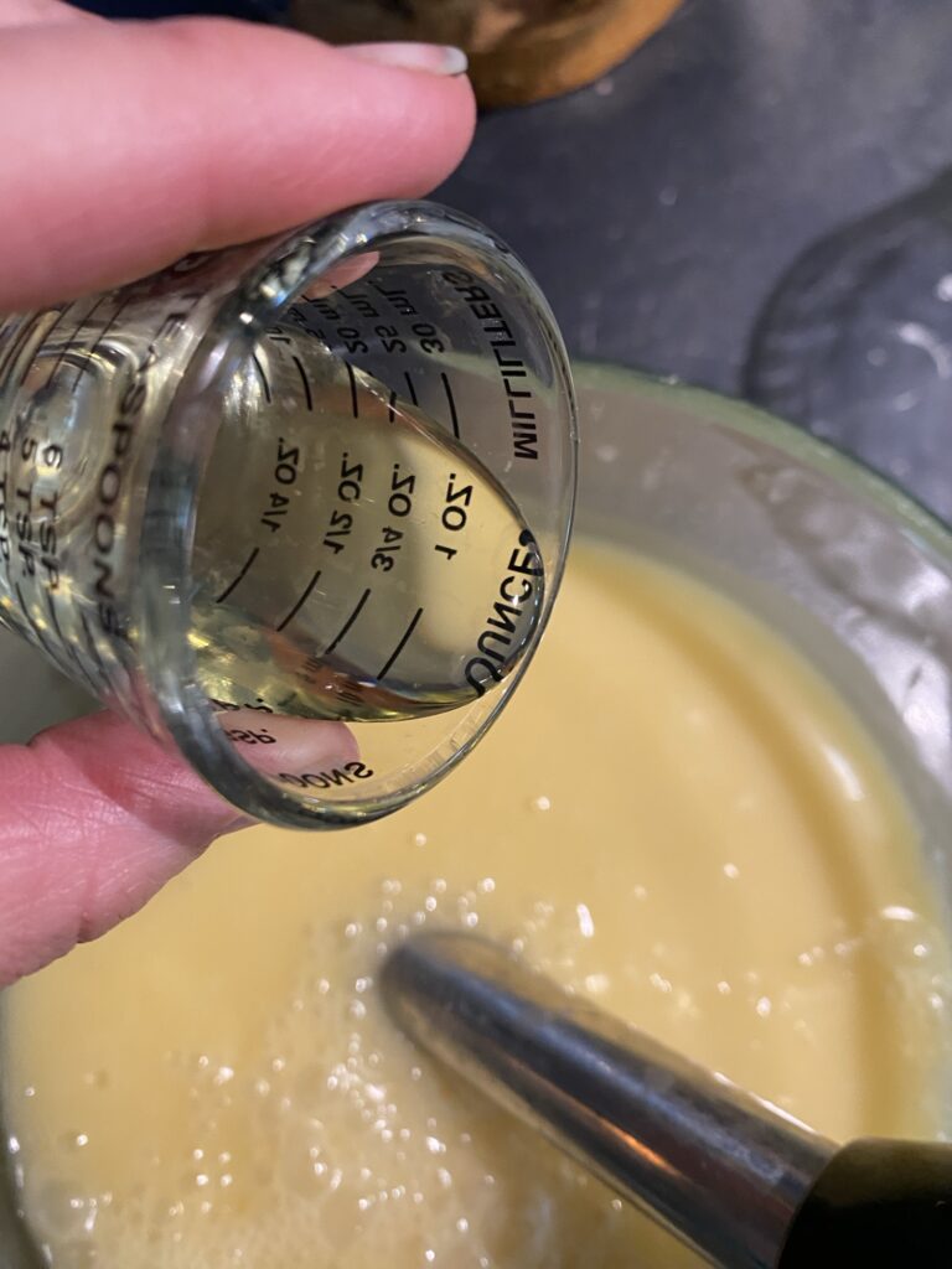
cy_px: 634
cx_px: 476
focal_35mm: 25
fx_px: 917
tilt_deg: -77.4
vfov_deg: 69.4
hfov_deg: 54.9
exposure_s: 1/60
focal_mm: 4.25
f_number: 1.8
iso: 200
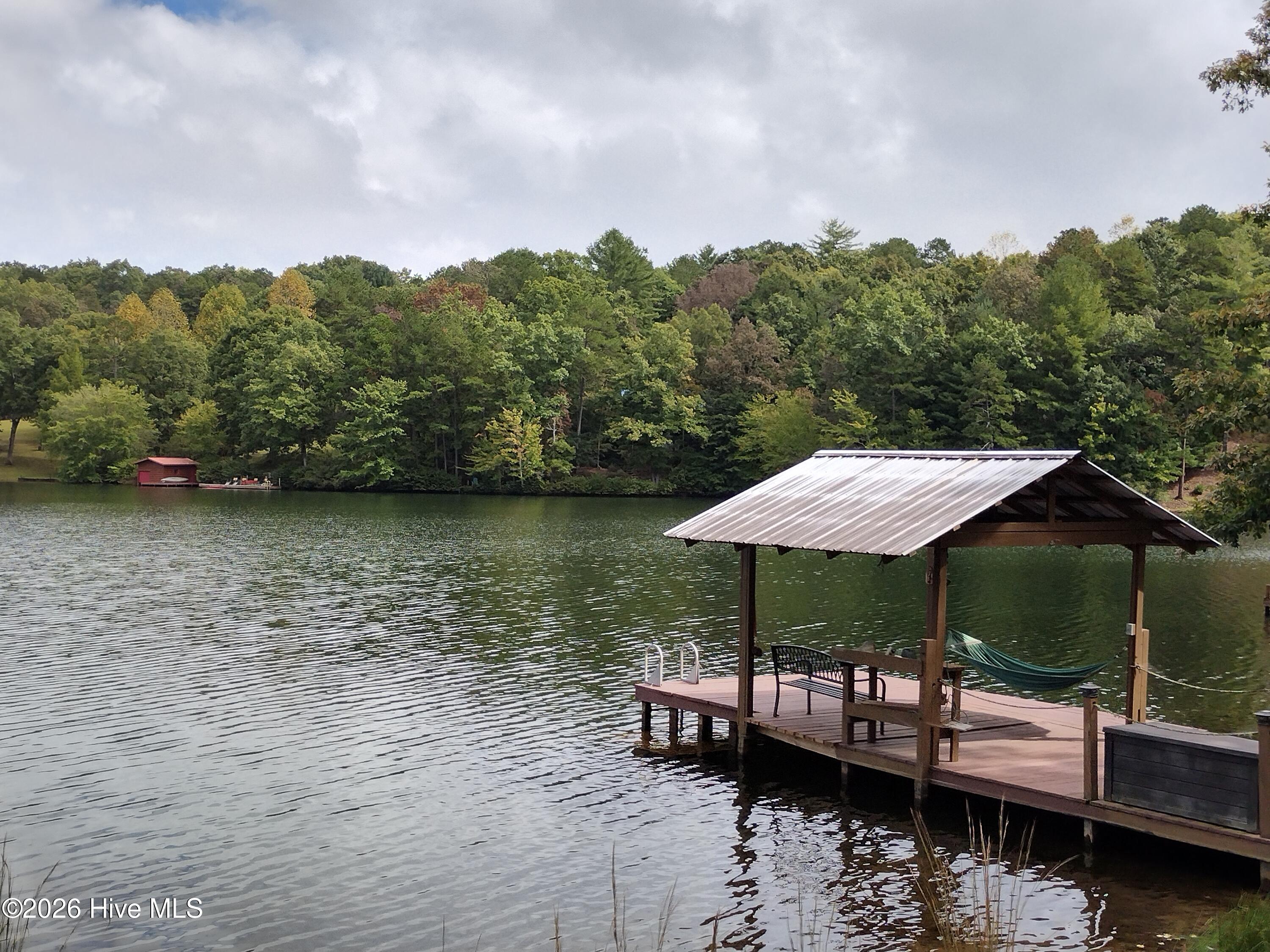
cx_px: 635
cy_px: 476
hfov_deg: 65.3
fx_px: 991
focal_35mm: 27
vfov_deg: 51.4
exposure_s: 1/2644
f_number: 1.7
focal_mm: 4.71
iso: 100
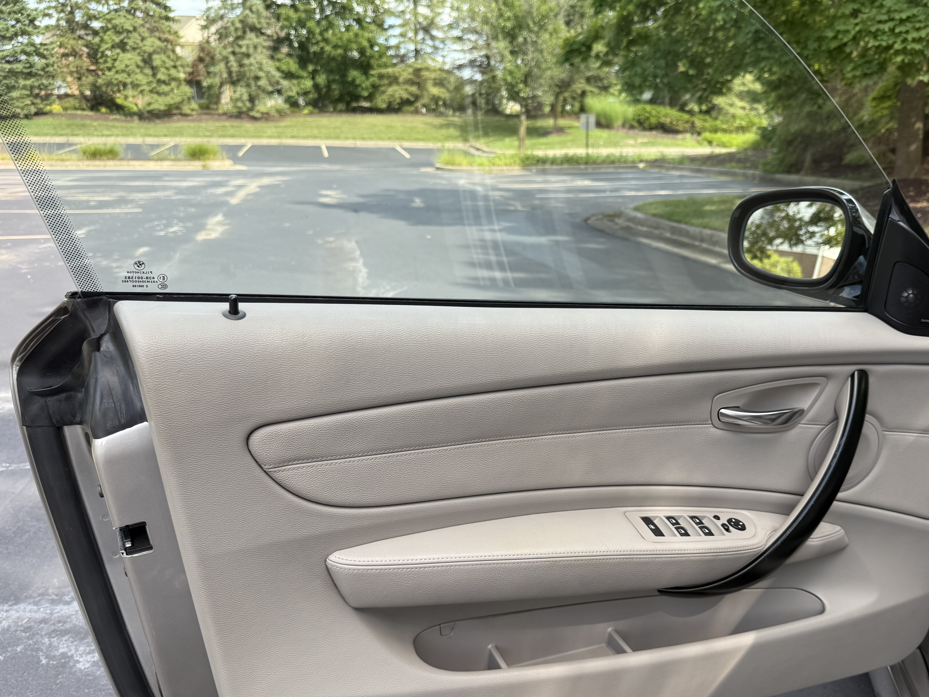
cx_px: 537
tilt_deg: -18.5
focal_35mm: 30
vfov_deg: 46.7
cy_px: 396
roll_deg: -0.7
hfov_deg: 59.7
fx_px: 805
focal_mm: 6.76
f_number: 1.78
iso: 80
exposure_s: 1/772
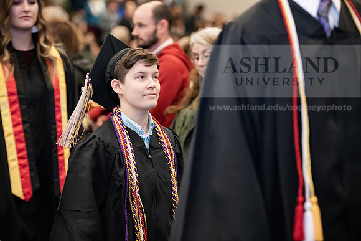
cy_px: 120
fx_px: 1103
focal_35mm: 110
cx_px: 180
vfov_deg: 12.5
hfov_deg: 18.6
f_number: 3.2
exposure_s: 1/200
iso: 2000
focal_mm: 110
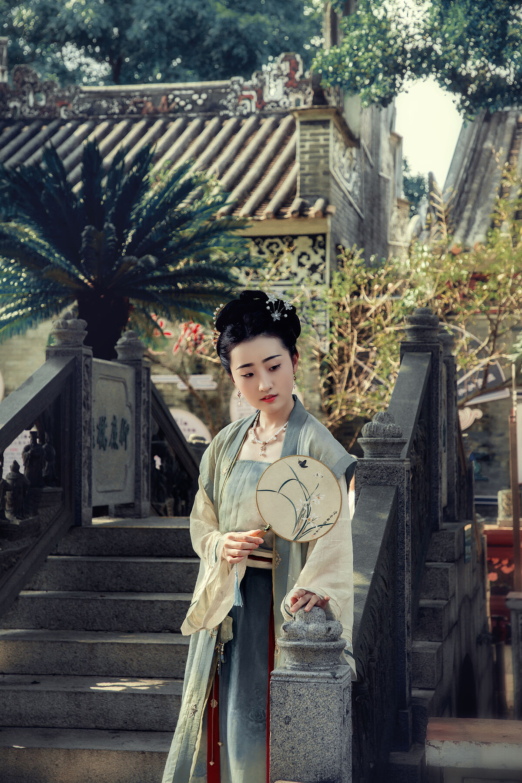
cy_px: 392
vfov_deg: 28.8
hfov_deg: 19.5
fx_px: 1522
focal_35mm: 70
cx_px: 261
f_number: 6.3
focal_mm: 70
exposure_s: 1/125
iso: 200
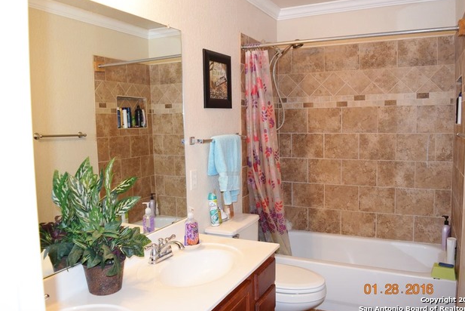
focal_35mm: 28
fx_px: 362
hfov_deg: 65.4
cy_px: 152
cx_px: 237
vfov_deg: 46.4
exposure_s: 1/100
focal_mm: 18
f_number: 5
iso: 800
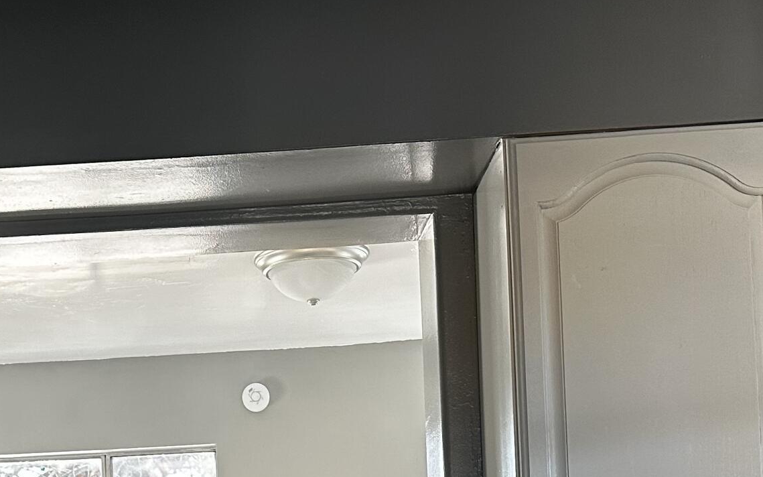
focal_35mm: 67
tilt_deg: -1.1
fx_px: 1393
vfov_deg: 17.9
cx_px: 193
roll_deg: +2.2
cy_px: 660
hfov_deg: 30.1
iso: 250
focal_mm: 6.86
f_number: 1.78
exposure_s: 1/63
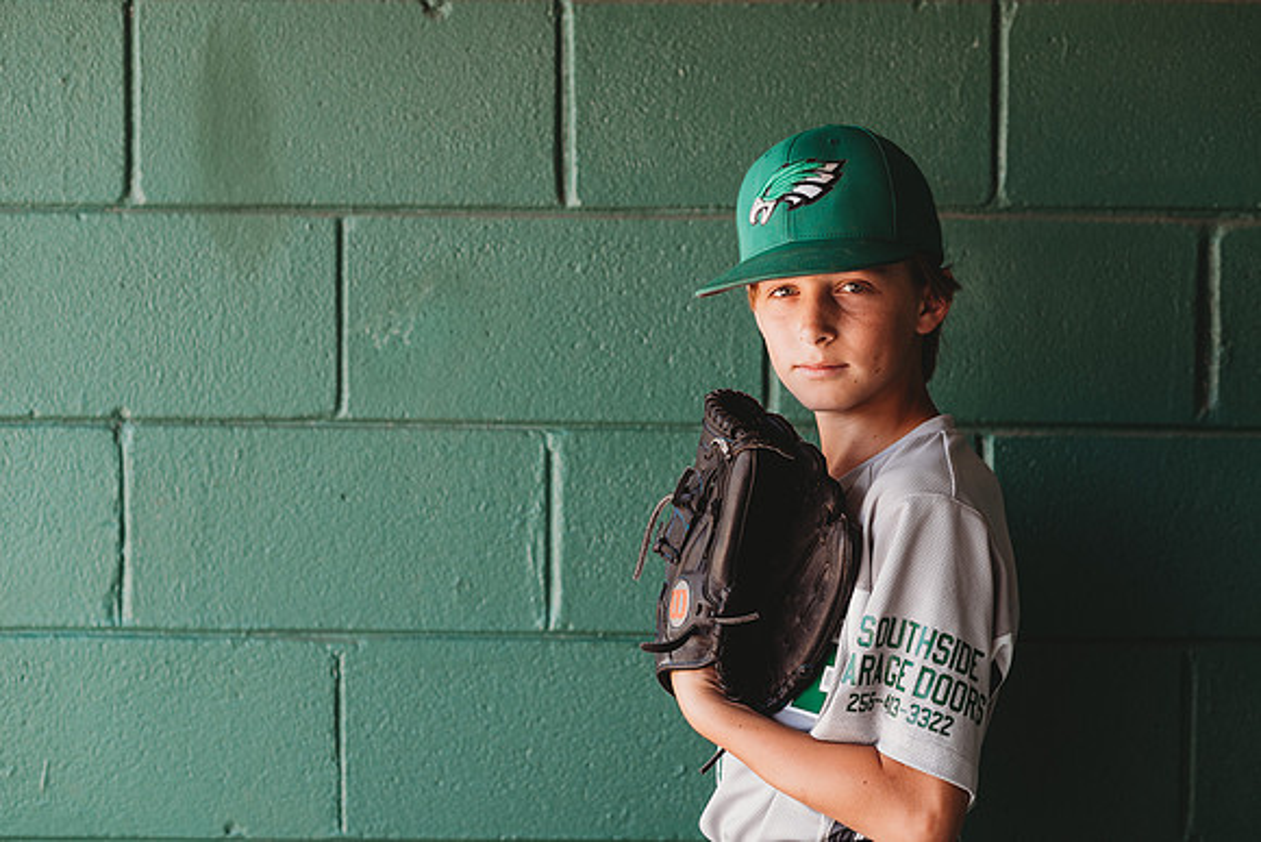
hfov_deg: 23.9
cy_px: 421
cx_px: 630
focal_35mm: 85
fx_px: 2978
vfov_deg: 16.1
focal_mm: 85
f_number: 2.8
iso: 200
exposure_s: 1/250
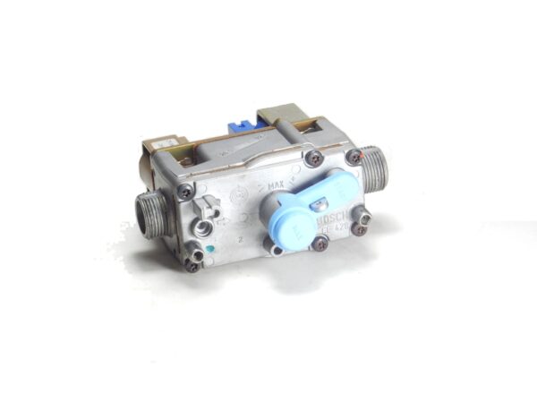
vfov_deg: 12.7
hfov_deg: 16.8
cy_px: 202
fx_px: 1815
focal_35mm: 117
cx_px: 268
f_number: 5.6
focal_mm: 20.9
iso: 180
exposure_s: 1/30
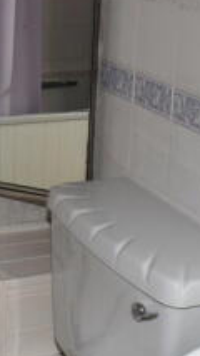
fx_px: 819
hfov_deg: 13.9
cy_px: 114
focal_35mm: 87
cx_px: 49
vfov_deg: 24.3
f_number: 5
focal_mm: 18
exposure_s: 1/200
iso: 500
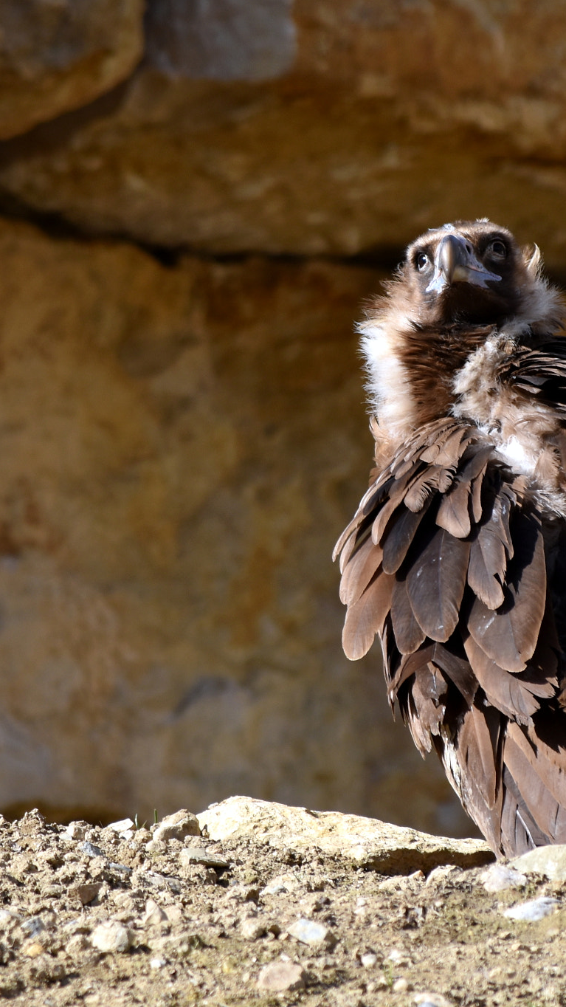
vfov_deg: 4.6
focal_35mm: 472
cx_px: 279
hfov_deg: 2.6
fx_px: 12597
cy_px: 504
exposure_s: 1/640
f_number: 6.3
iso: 200
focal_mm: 200
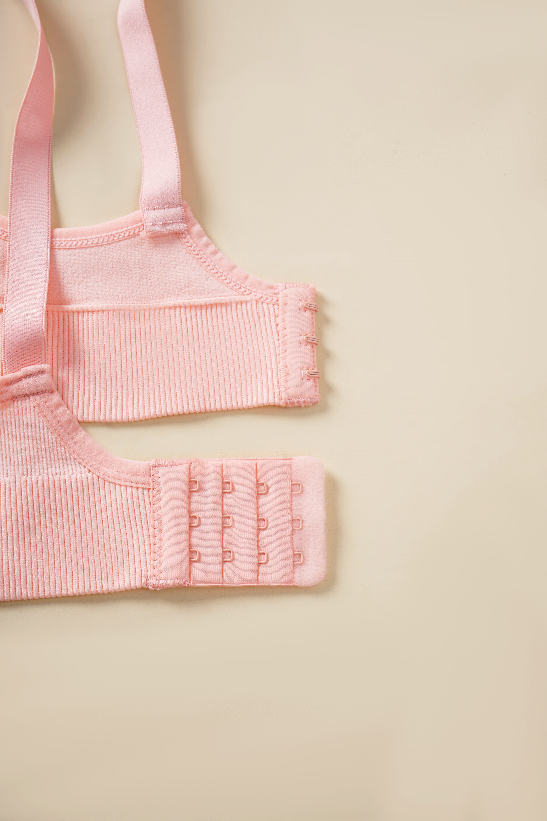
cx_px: 274
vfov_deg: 39.6
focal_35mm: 50
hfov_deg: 27.0
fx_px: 1139
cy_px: 410
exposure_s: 1/125
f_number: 14
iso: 200
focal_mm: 50
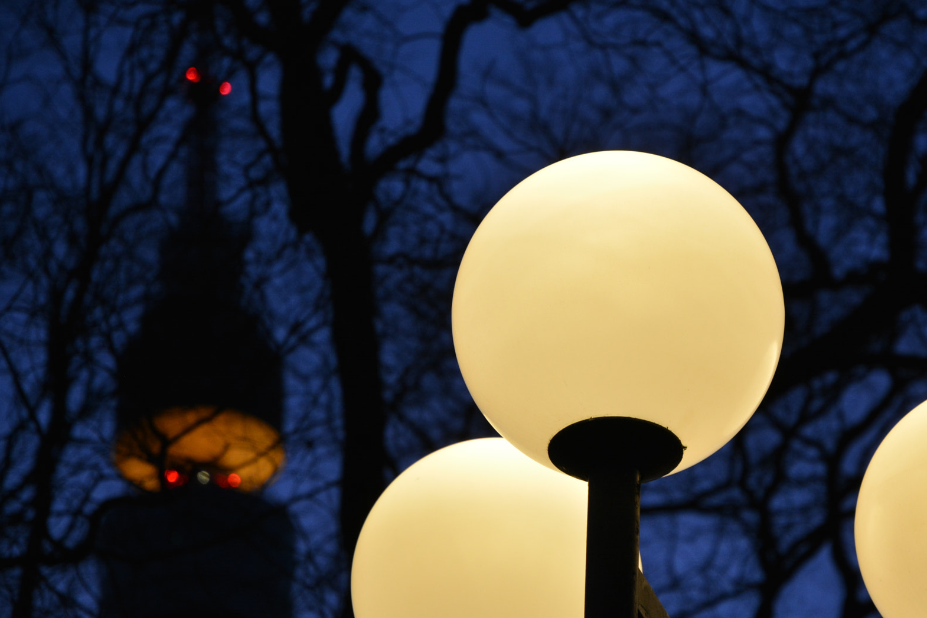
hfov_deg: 15.0
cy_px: 371
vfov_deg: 10.0
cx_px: 593
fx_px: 3527
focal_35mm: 137
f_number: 4
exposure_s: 1/125
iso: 500
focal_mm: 70
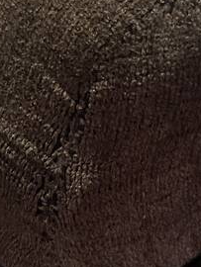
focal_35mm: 77
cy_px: 83
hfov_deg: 19.1
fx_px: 595
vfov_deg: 25.1
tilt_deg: -46.5
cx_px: 129
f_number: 1.6
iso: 800
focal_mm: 5.1
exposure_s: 1/30
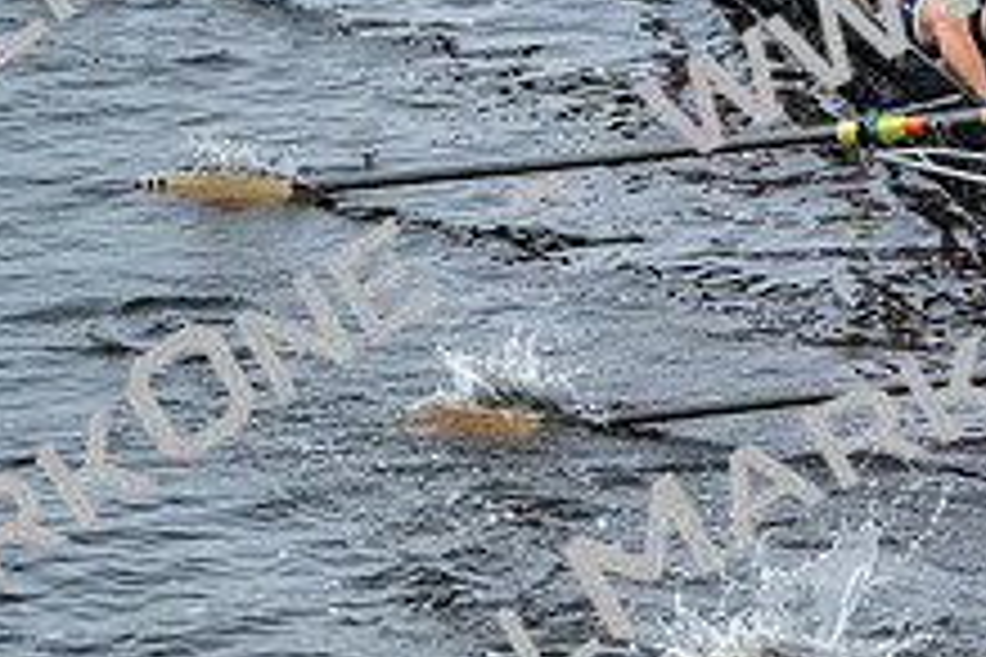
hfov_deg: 3.9
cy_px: 169
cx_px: 1193
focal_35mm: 529
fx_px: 14488
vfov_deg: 2.6
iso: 250
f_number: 2.8
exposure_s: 1/2000
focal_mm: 200
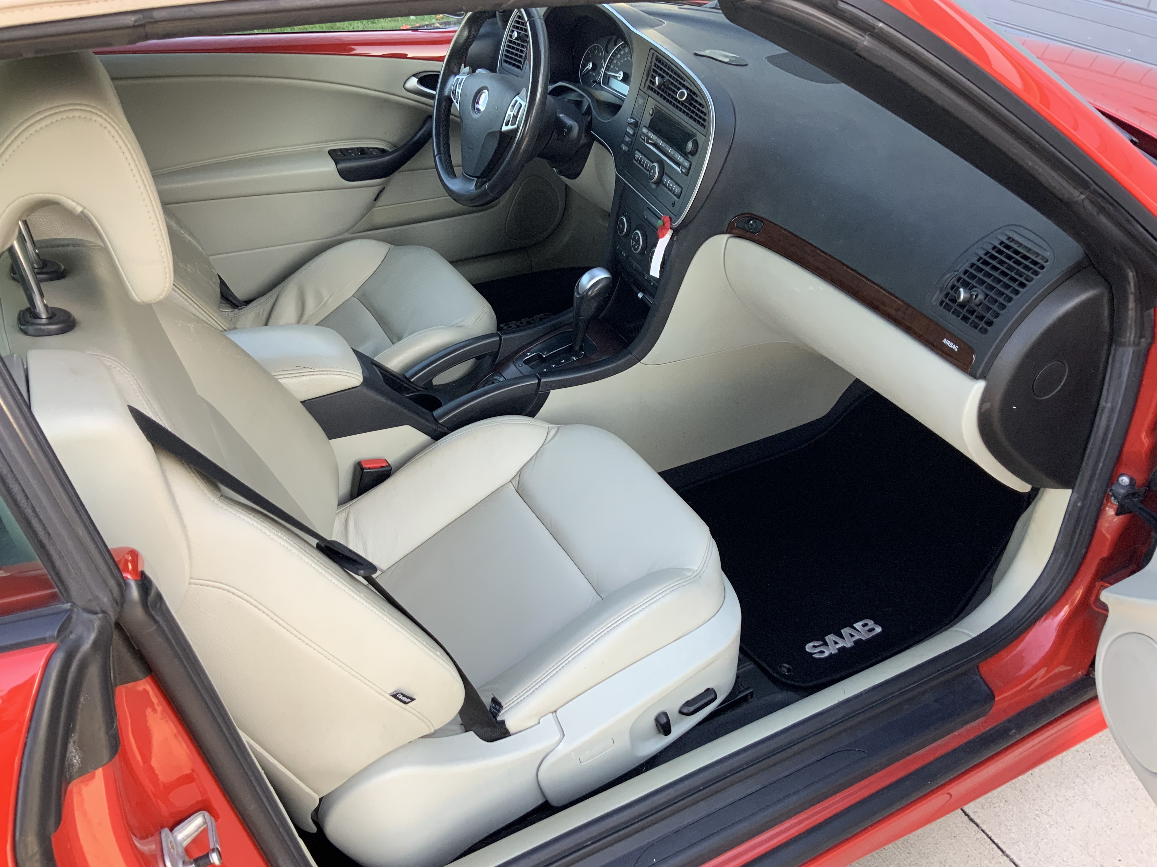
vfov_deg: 48.2
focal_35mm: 29
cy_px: 434
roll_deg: -2.9
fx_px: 969
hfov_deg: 61.7
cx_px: 578
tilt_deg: -33.6
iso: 50
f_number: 1.8
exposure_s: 1/122
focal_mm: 3
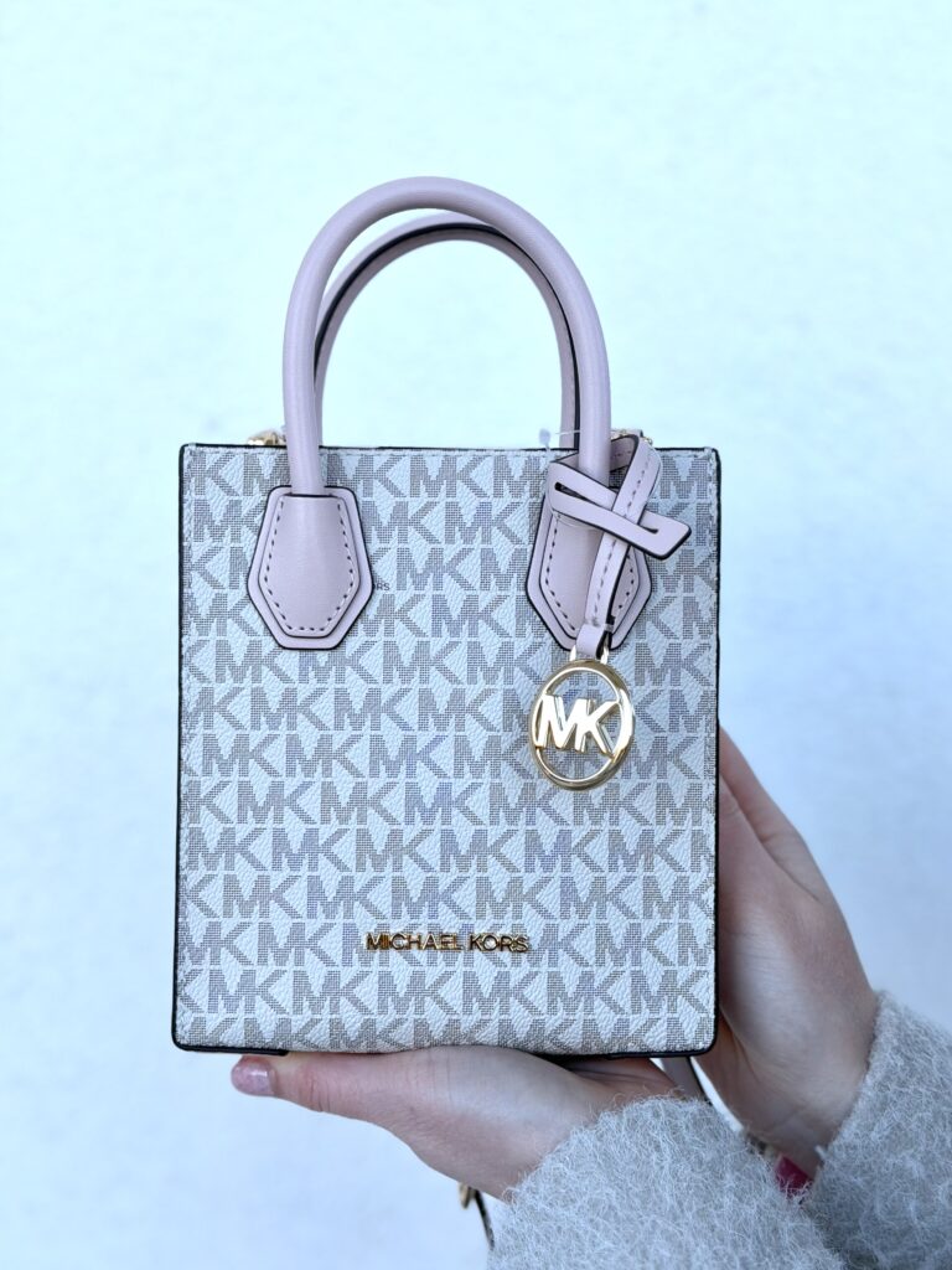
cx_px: 476
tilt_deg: -7.0
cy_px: 635
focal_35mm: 48
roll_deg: +0.3
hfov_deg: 30.3
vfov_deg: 39.7
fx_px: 1760
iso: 64
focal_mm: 6.76
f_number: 1.78
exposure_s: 1/855
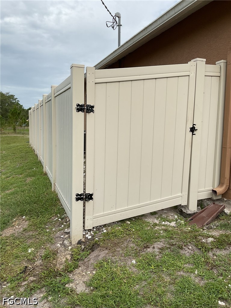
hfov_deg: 48.2
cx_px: 116
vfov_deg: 61.7
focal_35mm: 29
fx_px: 258
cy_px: 154
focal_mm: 3
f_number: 1.8
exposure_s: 1/2427
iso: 16
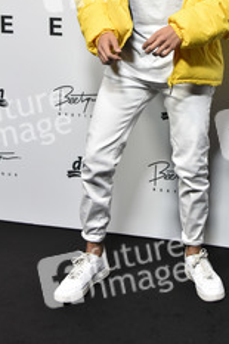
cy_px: 52
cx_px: 157
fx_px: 688
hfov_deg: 18.8
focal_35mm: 72
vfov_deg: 27.3
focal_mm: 42
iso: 800
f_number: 6.3
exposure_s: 1/160
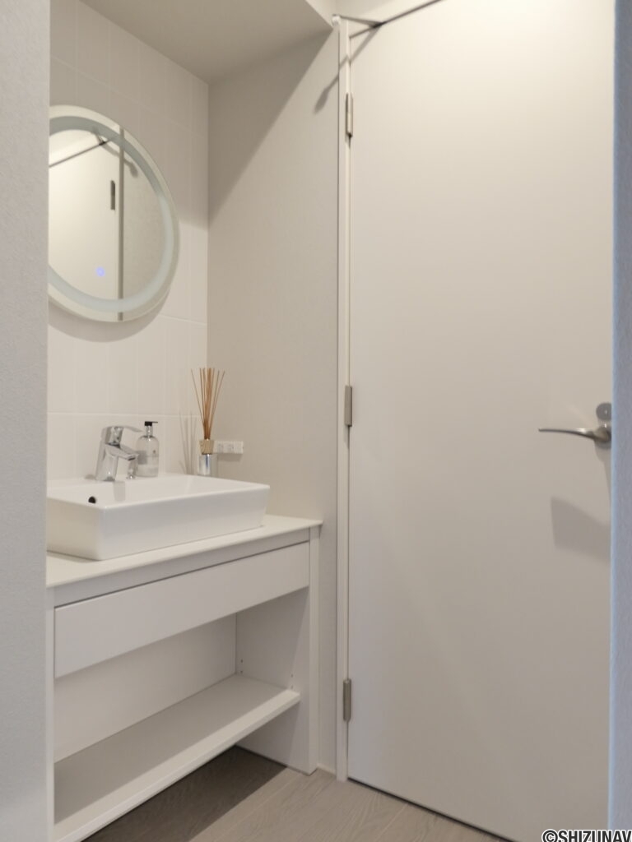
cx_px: 316
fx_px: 584
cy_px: 421
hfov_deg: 56.8
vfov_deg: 71.6
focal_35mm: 24
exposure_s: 1/3.2
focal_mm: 4.3
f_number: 3.3
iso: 320
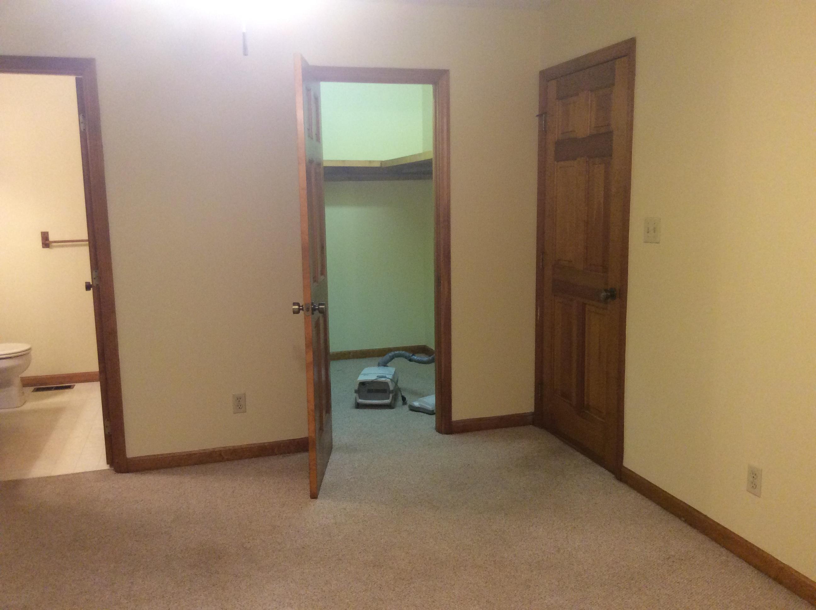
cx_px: 408
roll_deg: +1.0
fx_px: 753
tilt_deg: -9.5
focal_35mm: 32
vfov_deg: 44.1
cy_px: 305
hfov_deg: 56.9
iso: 160
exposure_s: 1/24
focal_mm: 3.3
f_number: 2.4
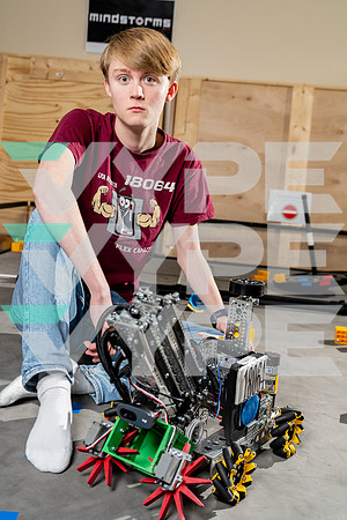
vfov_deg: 51.9
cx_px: 174
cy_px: 260
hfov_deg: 35.9
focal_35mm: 37
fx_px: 535
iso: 100
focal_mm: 37
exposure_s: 1/250
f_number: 4.5
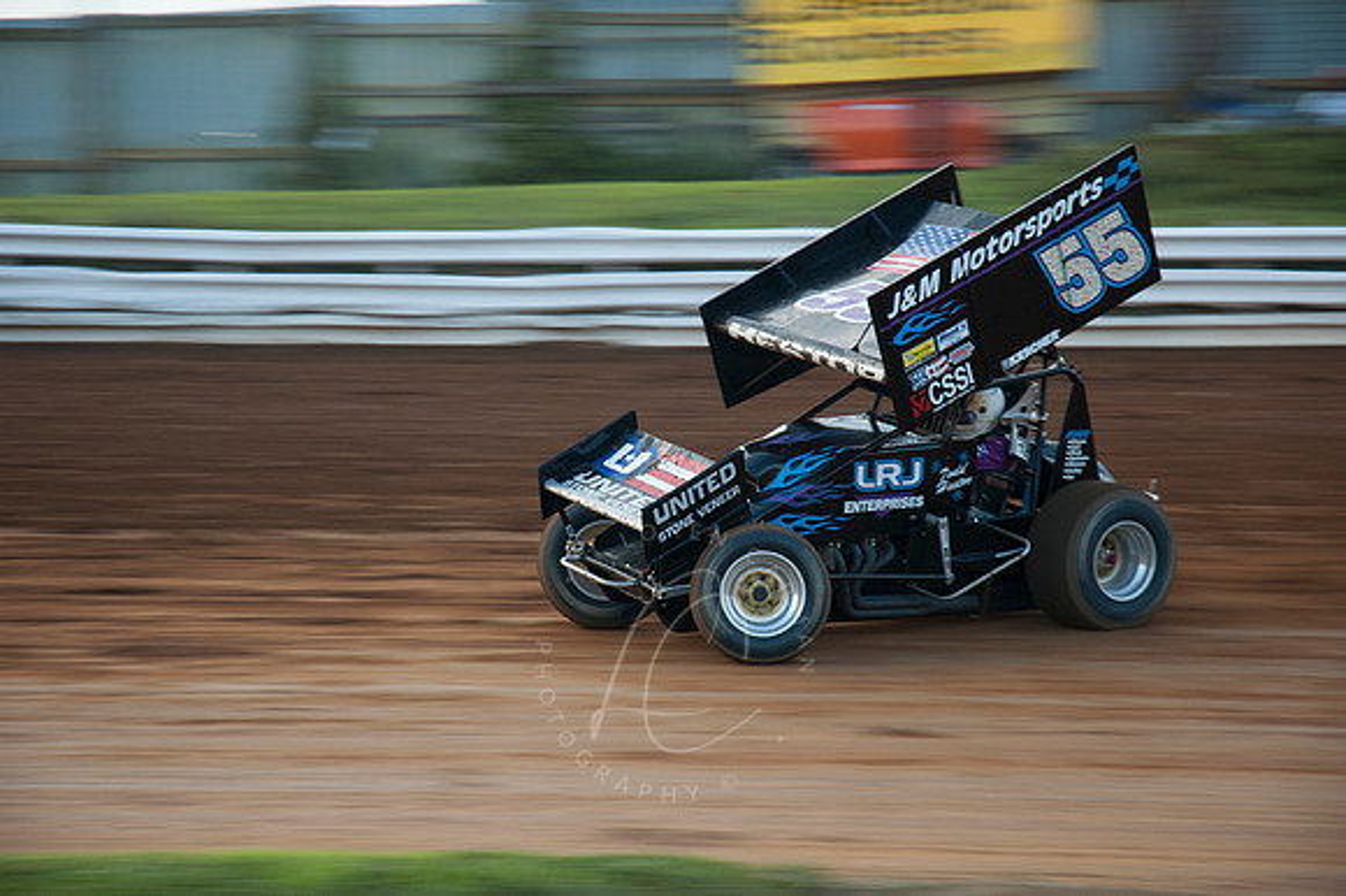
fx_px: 3923
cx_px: 673
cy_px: 448
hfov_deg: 19.5
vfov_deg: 13.0
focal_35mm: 105
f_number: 4.5
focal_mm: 70
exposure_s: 1/160
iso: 200
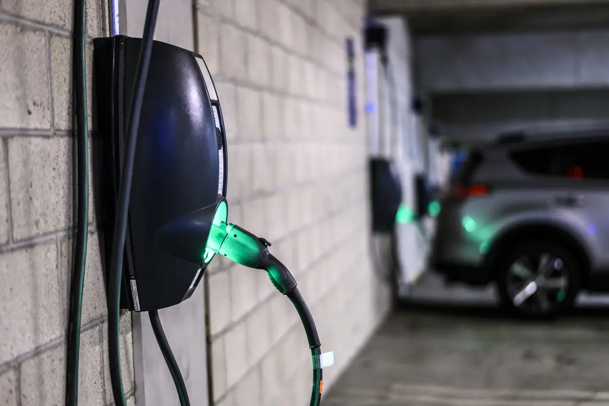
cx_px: 304
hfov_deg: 34.5
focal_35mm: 58
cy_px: 203
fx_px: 981
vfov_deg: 23.4
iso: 800
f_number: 1.4
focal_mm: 58
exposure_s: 1/80
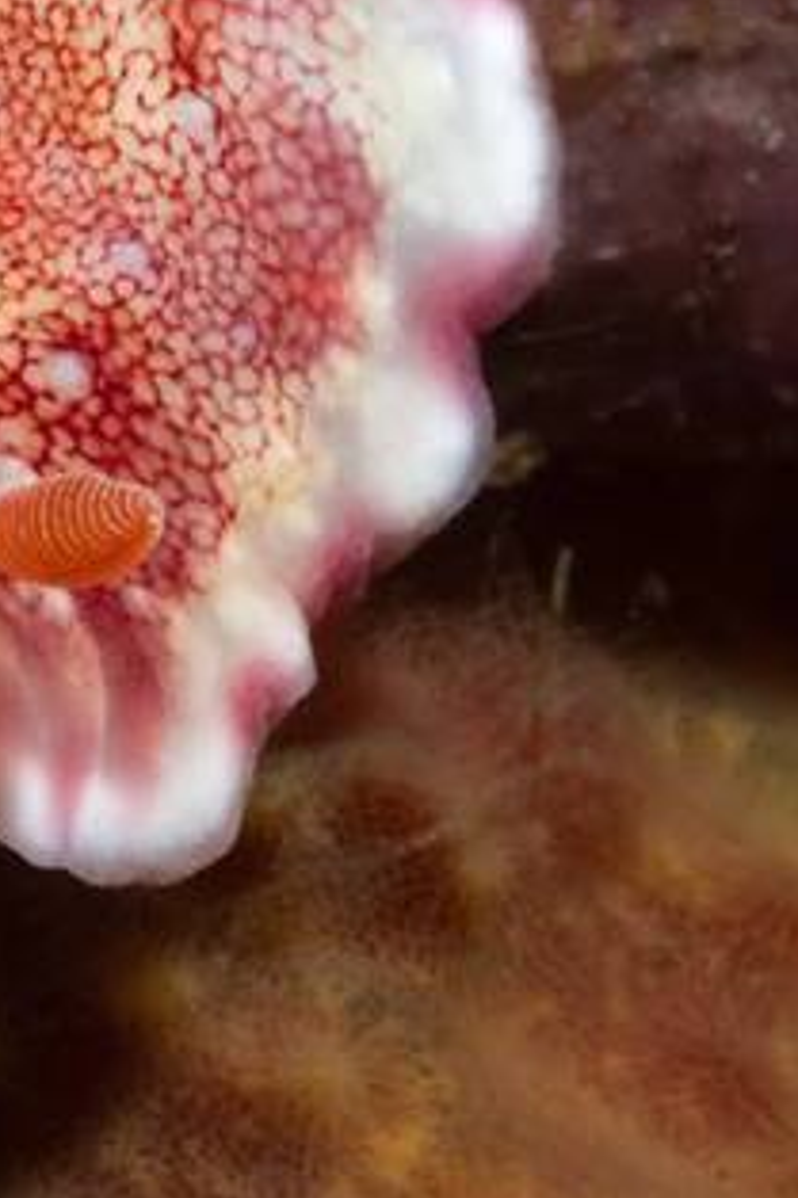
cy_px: 504
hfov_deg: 6.0
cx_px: -44
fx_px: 7622
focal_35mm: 229
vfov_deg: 9.0
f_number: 32
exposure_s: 1/80
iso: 400
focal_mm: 60
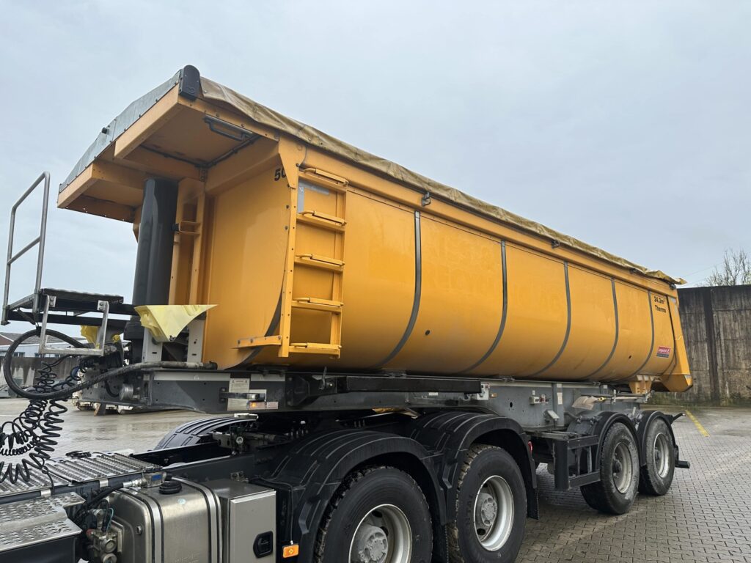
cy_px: 282
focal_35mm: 24
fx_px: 521
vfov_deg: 56.8
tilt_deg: +10.1
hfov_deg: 71.6
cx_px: 376
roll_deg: -0.2
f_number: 1.78
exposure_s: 1/1495
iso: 80
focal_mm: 6.86
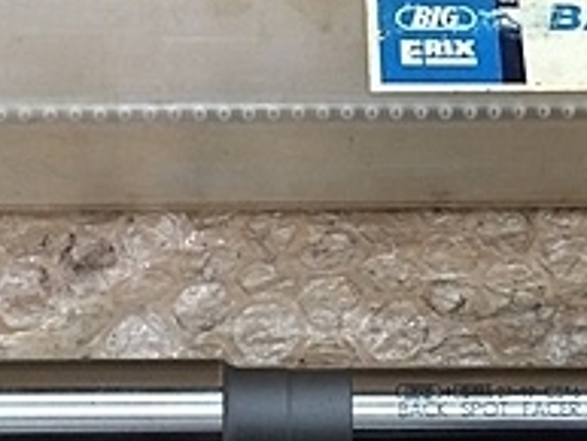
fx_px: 1629
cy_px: 249
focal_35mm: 96
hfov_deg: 20.4
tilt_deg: -60.4
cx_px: 298
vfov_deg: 15.4
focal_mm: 4.15
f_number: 2.2
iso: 64
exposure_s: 1/30
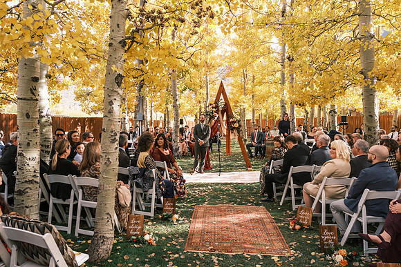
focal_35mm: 27
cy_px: 134
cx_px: 200
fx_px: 301
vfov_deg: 48.0
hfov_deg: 67.4
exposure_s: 1/125
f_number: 5
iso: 160
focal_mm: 18
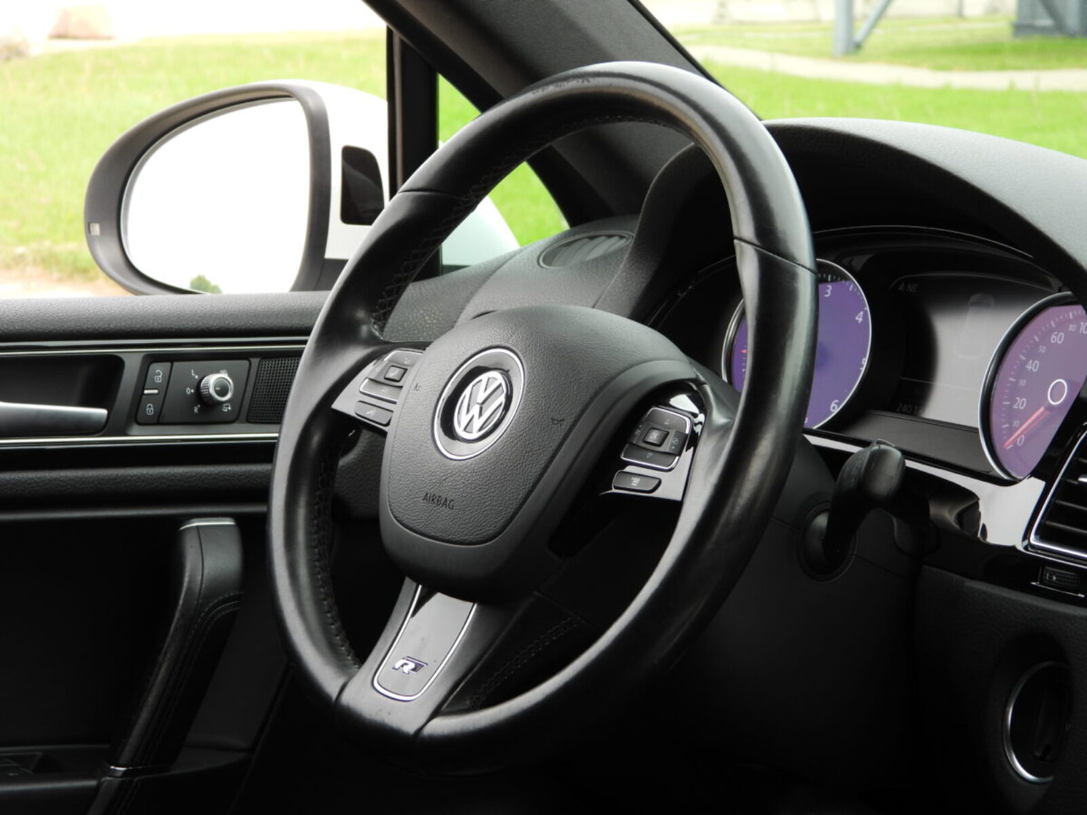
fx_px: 2858
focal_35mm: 91
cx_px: 544
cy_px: 408
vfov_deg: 16.2
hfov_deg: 21.5
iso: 100
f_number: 3.5
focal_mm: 16.3
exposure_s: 1/160
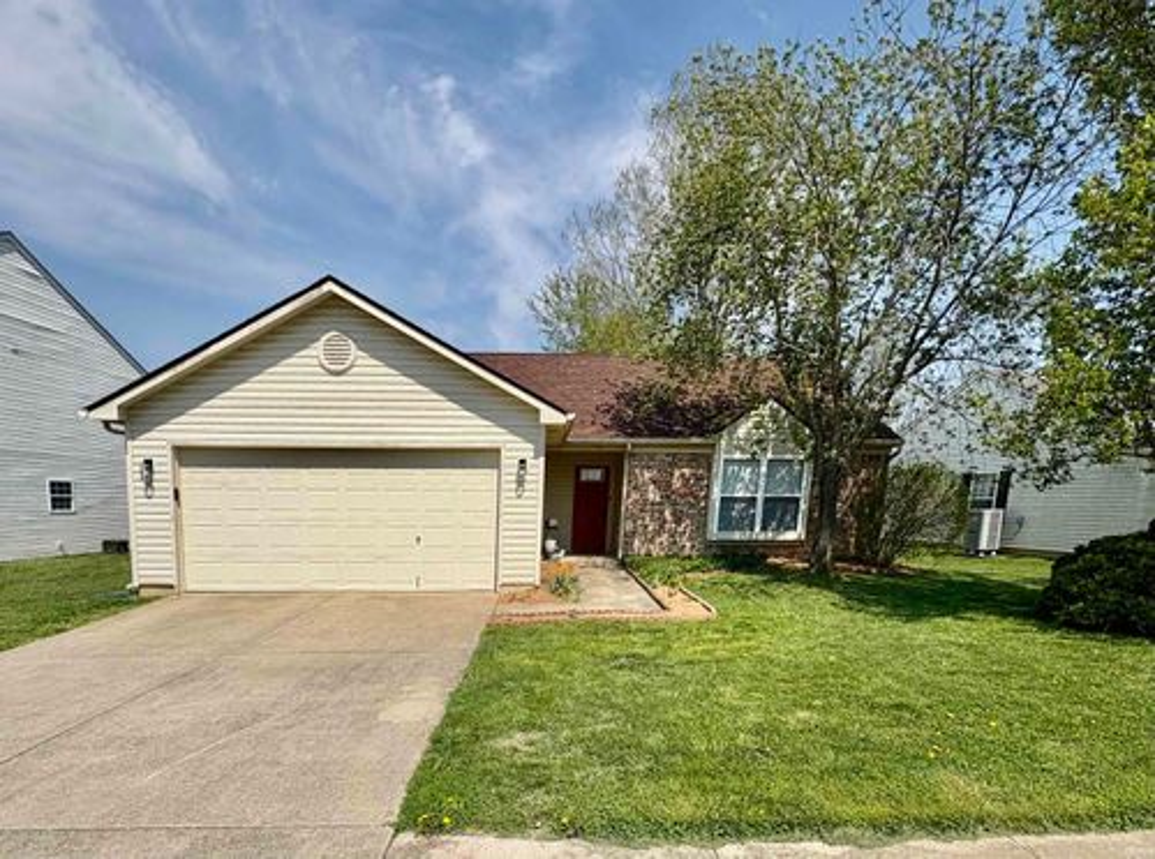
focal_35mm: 14
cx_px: 578
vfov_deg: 85.4
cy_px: 430
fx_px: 466
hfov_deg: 102.2
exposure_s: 1/4926
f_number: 2.2
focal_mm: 2.22
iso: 50
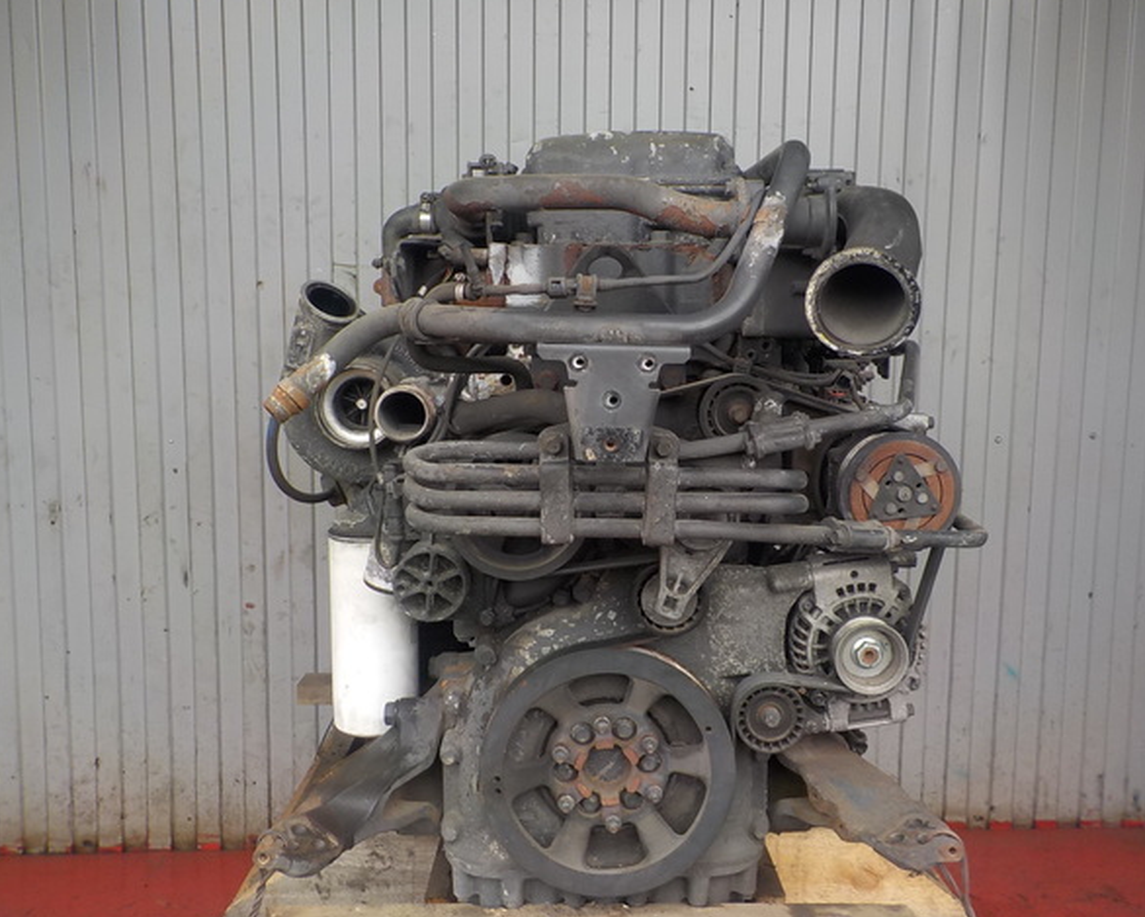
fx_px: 1085
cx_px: 602
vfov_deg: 45.8
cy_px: 456
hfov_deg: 55.6
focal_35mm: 32
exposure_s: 1/80
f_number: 3.3
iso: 125
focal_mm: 4.1
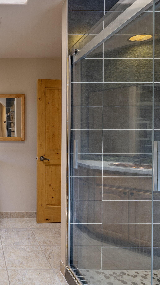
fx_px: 181
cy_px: 142
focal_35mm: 24
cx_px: -1
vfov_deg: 76.3
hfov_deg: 41.3
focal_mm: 15
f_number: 7.1
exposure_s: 1/3
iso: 200
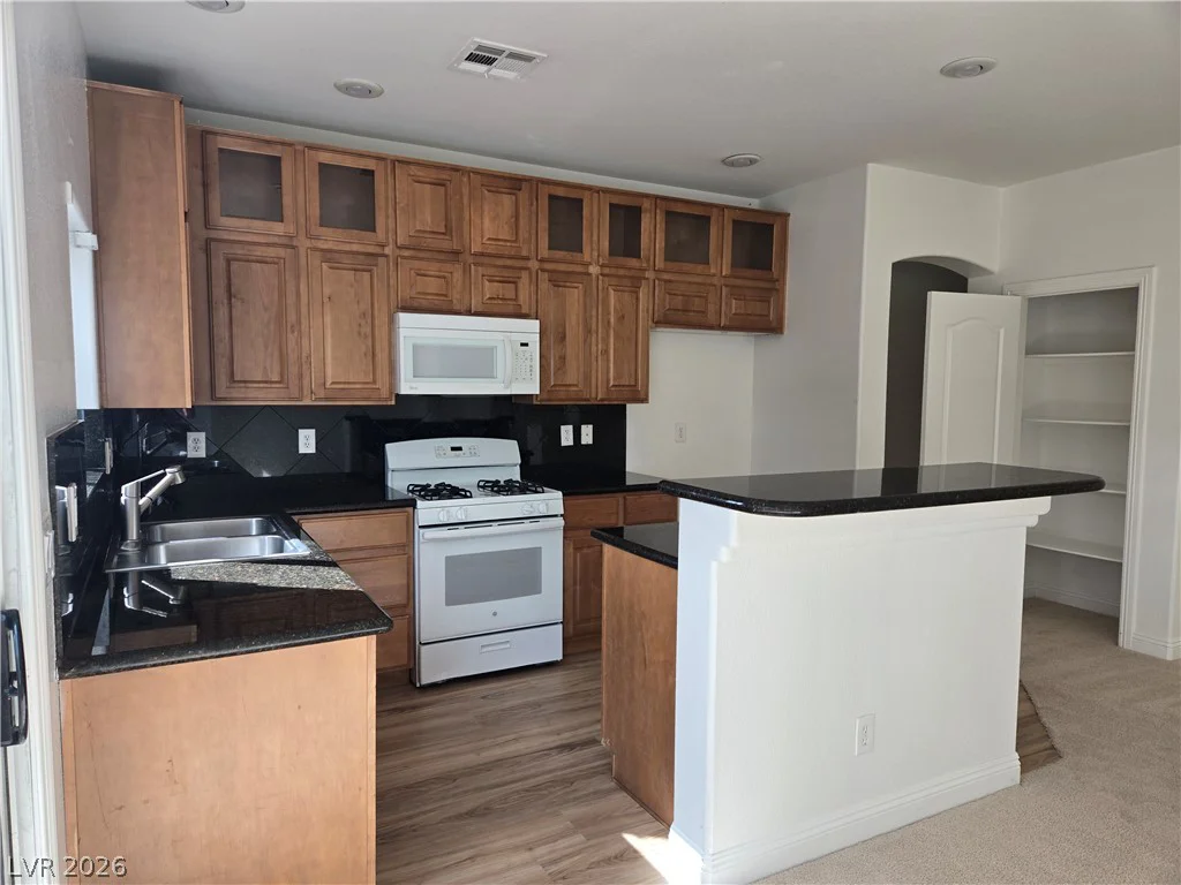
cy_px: 442
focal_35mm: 23
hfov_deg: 73.9
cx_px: 590
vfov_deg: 58.9
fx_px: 785
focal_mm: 5.4
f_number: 1.8
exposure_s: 1/180
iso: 64
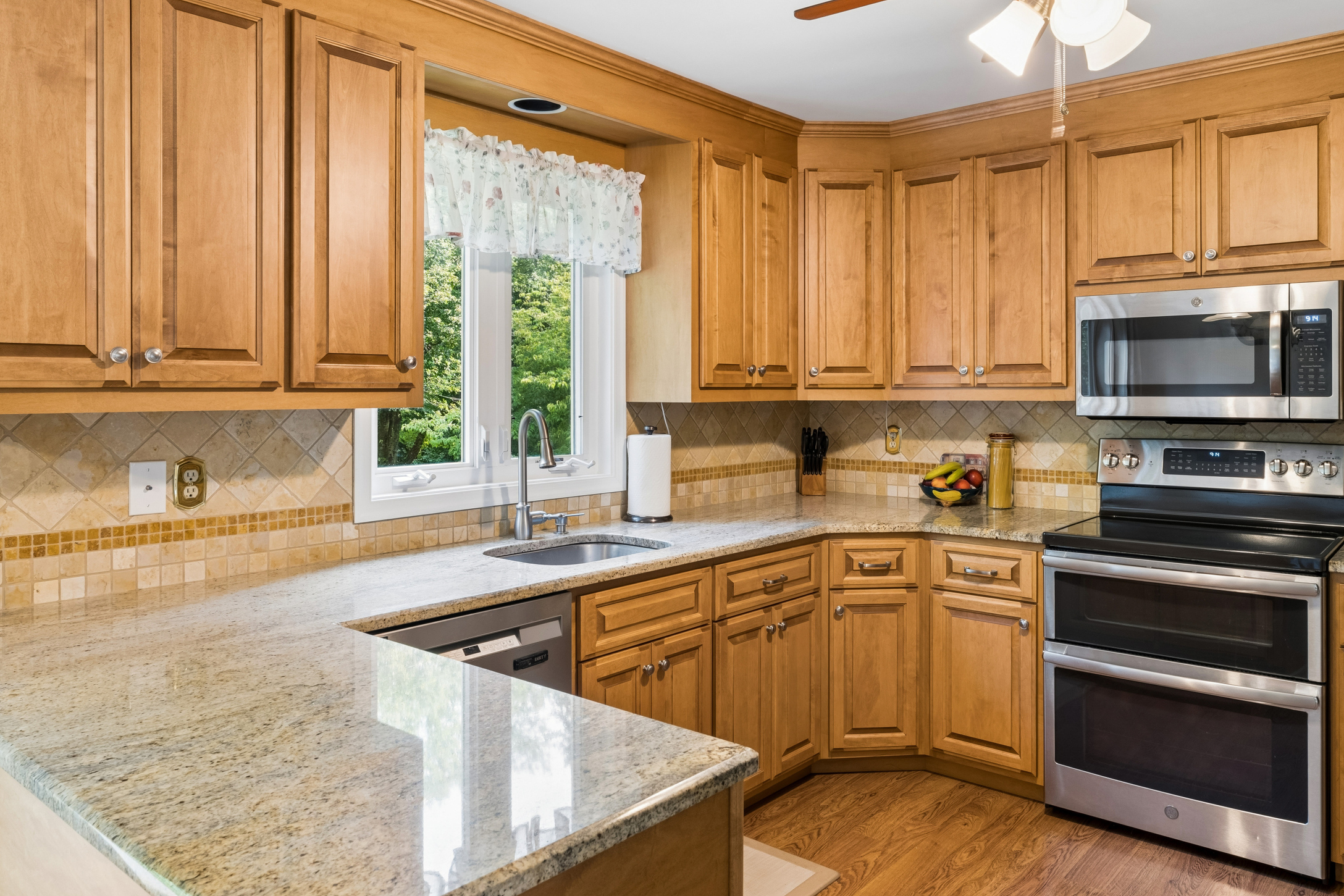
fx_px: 933
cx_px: 688
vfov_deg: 51.1
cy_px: 376
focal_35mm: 25
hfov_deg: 71.5
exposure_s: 1/2.5
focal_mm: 17.7
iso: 400
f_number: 13
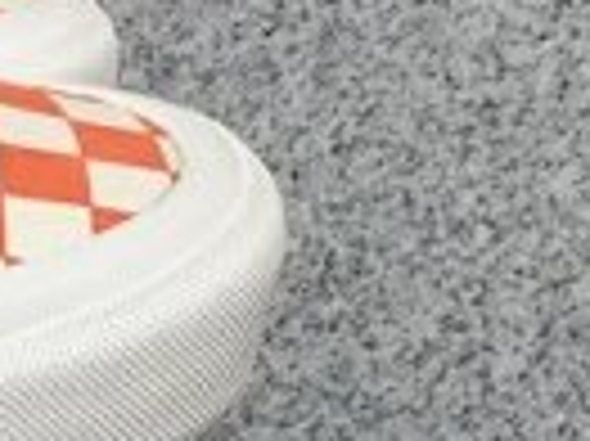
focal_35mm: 152
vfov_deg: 9.6
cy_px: 486
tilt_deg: -21.9
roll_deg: -0.1
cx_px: -617
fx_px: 2588
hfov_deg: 11.6
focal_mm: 3.3
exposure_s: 1/148
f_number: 2.4
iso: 25
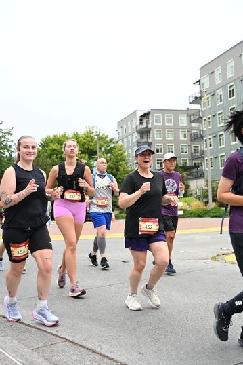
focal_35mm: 45
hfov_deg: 29.9
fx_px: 455
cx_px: 121
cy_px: 182
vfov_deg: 43.6
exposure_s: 1/800
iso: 1600
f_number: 4
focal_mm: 44
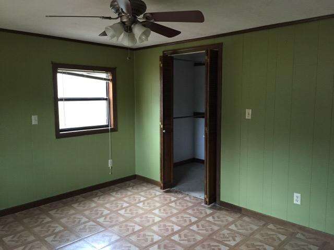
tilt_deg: -5.7
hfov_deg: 61.7
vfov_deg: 48.2
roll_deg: +0.7
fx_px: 280
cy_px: 125
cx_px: 167
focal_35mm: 29
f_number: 2.2
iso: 200
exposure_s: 1/30
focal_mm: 4.15
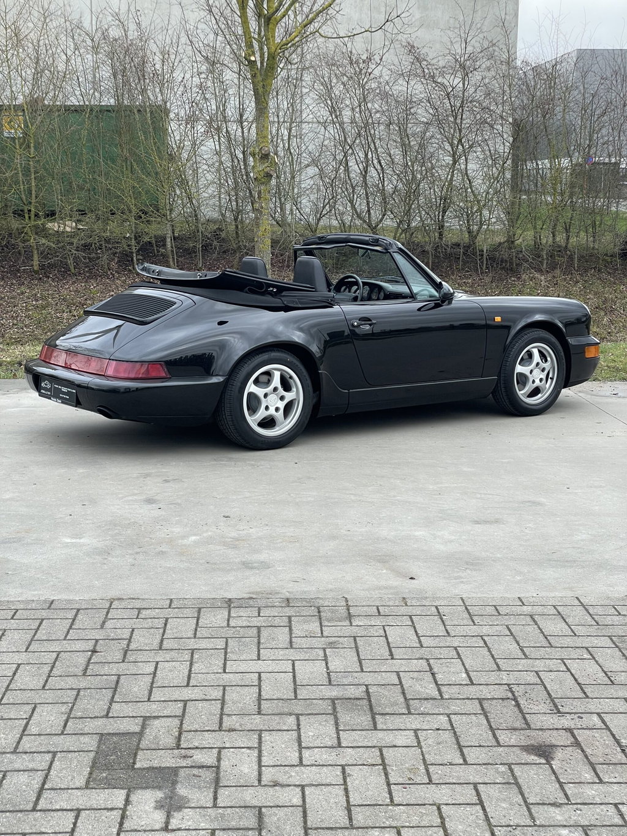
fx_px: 1256
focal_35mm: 52
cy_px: 418
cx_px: 314
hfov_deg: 28.0
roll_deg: -0.4
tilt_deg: -9.8
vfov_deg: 36.8
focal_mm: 6
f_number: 2
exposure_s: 1/99
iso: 25
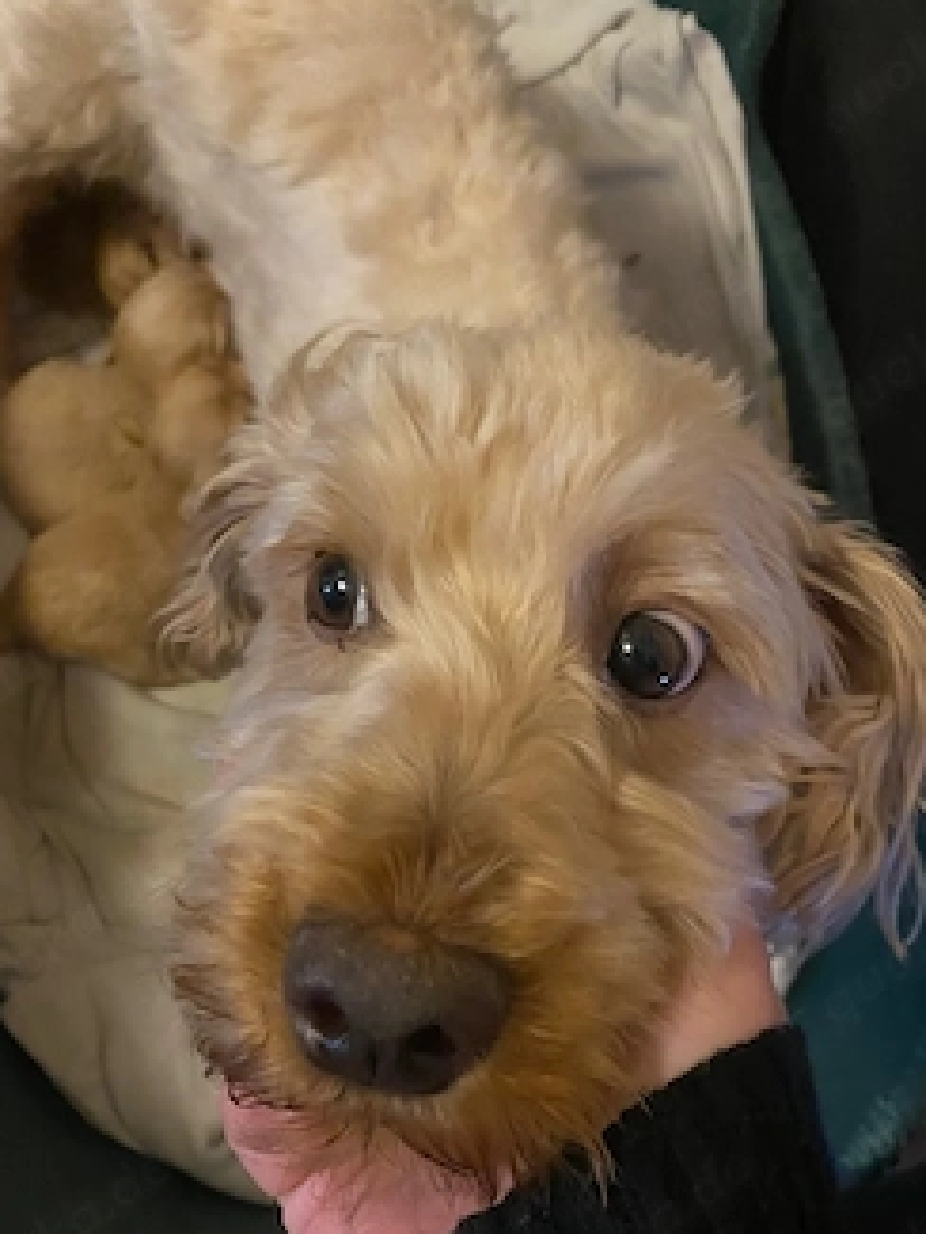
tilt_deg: -75.5
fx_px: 1141
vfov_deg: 56.7
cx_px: 433
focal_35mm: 32
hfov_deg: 44.2
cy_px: 683
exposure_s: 1/25
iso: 640
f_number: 1.8
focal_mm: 4.25
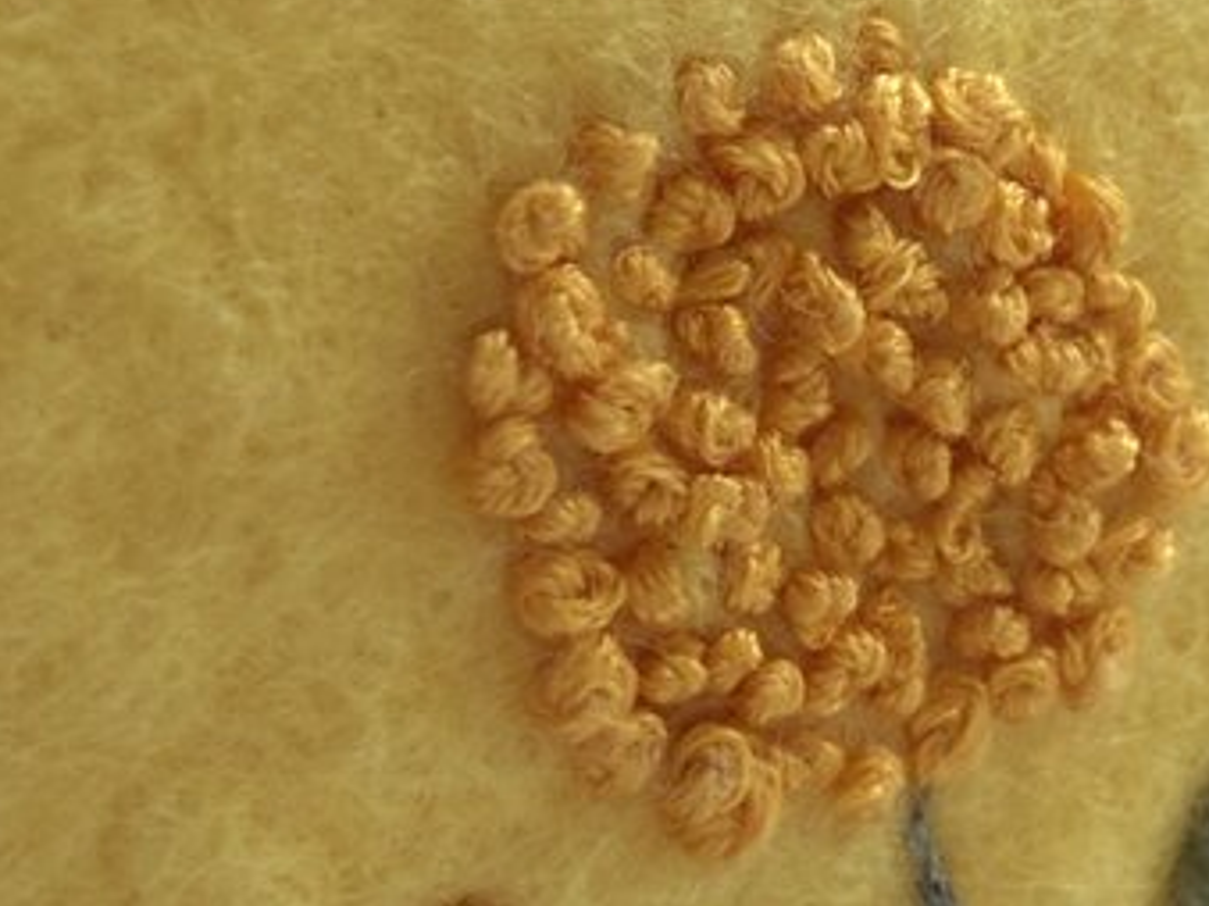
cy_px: 342
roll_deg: +2.2
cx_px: 1104
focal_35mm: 131
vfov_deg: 11.3
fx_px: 4574
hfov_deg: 14.9
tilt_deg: -30.8
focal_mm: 5.96
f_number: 1.6
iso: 160
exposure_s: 1/52
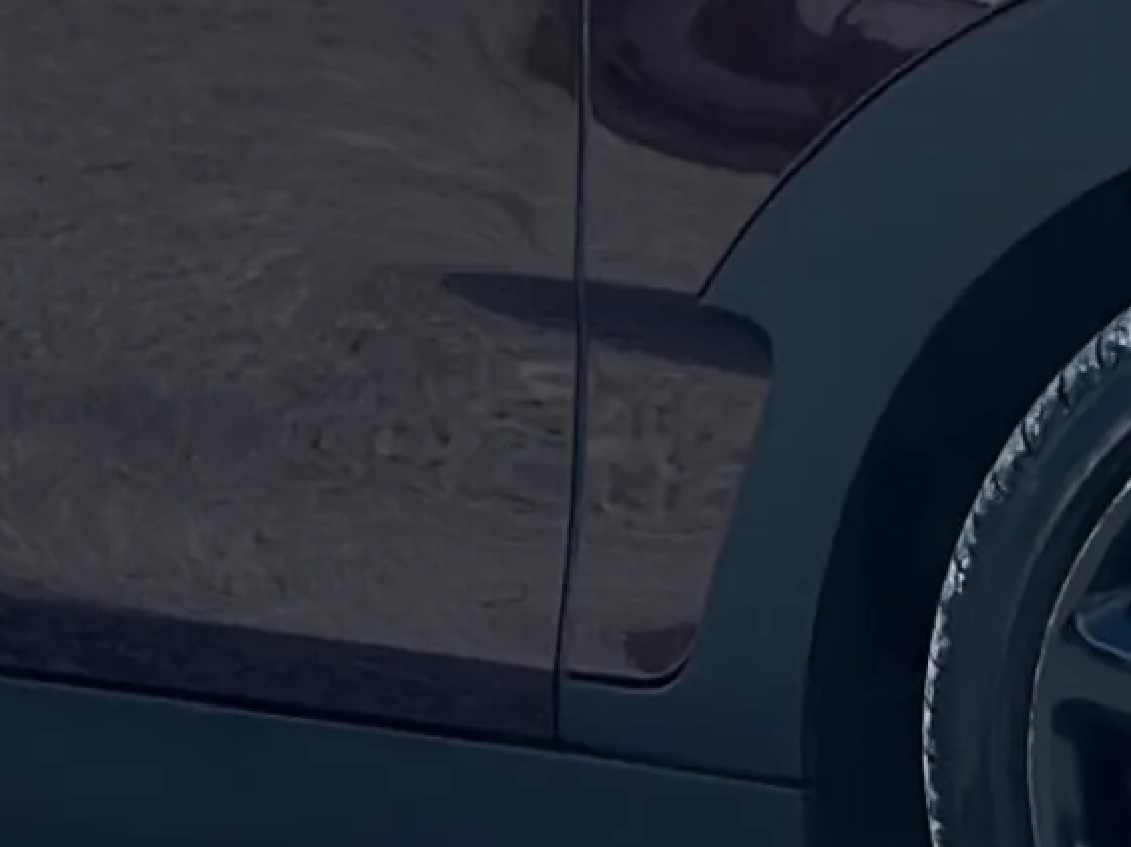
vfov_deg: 4.9
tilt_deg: -5.8
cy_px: -466
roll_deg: -0.8
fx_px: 9832
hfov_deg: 6.5
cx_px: -183
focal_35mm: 301
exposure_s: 1/1453
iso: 80
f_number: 1.78
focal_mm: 6.86
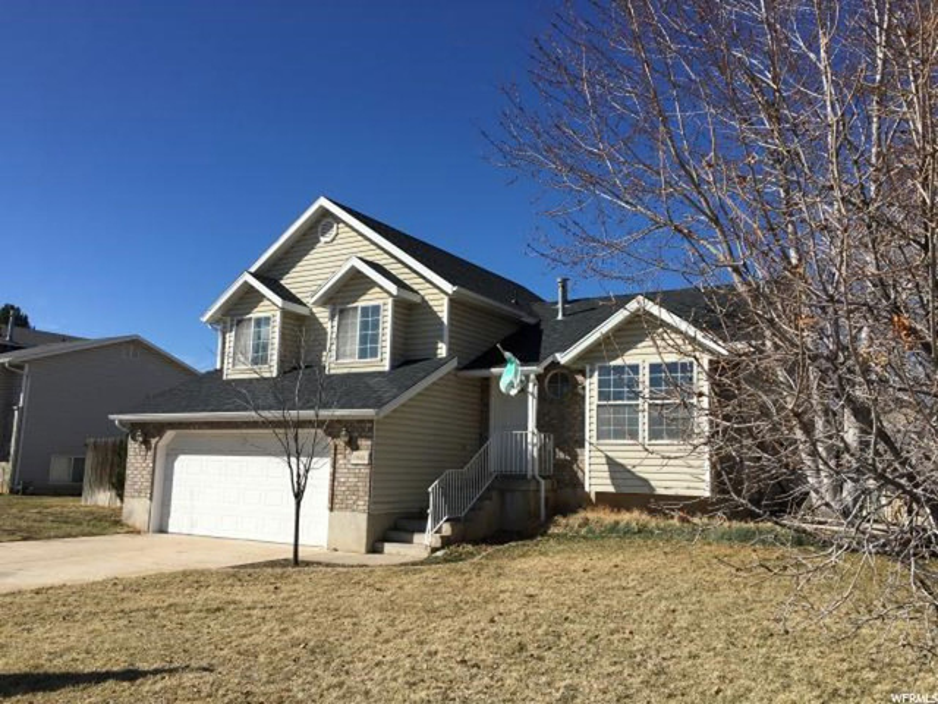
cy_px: 352
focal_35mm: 29
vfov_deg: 48.2
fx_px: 786
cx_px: 469
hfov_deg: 61.7
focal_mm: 4.15
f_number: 2.2
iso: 25
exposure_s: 1/2198
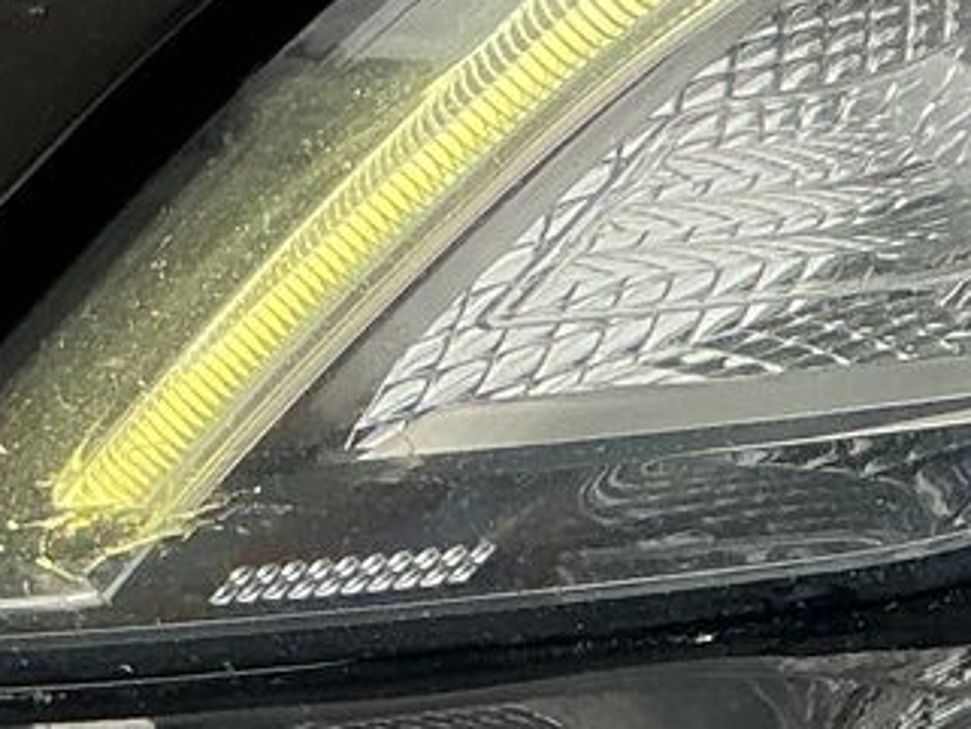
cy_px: 227
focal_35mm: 154
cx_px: 1816
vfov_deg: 9.6
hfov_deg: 11.7
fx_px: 4321
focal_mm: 3
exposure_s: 1/309
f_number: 1.8
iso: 25
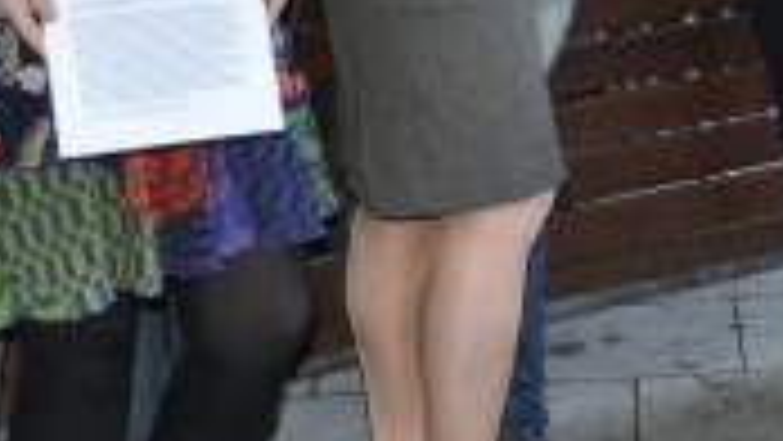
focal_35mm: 119
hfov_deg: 17.7
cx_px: 747
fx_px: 2471
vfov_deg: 9.9
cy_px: -200
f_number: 3.8
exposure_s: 1/60
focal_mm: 22
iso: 800
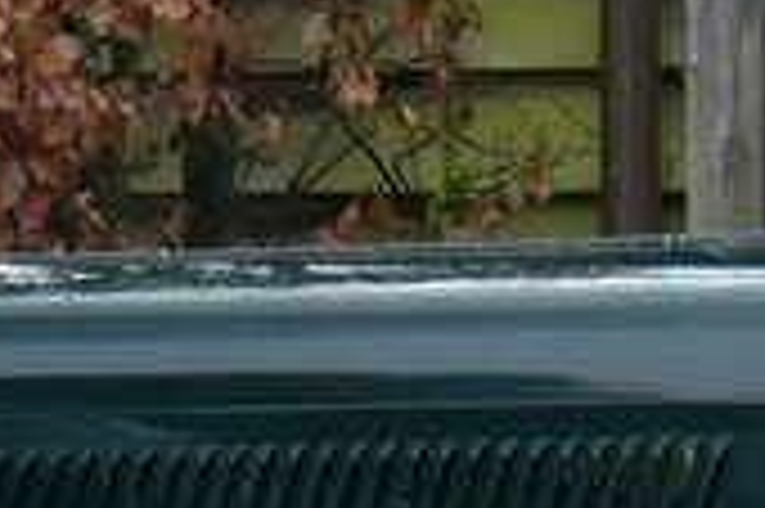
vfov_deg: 3.4
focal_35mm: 403
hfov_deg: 5.0
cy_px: 557
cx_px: 1418
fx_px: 8555
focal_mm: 38
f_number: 4.2
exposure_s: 1/250
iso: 800
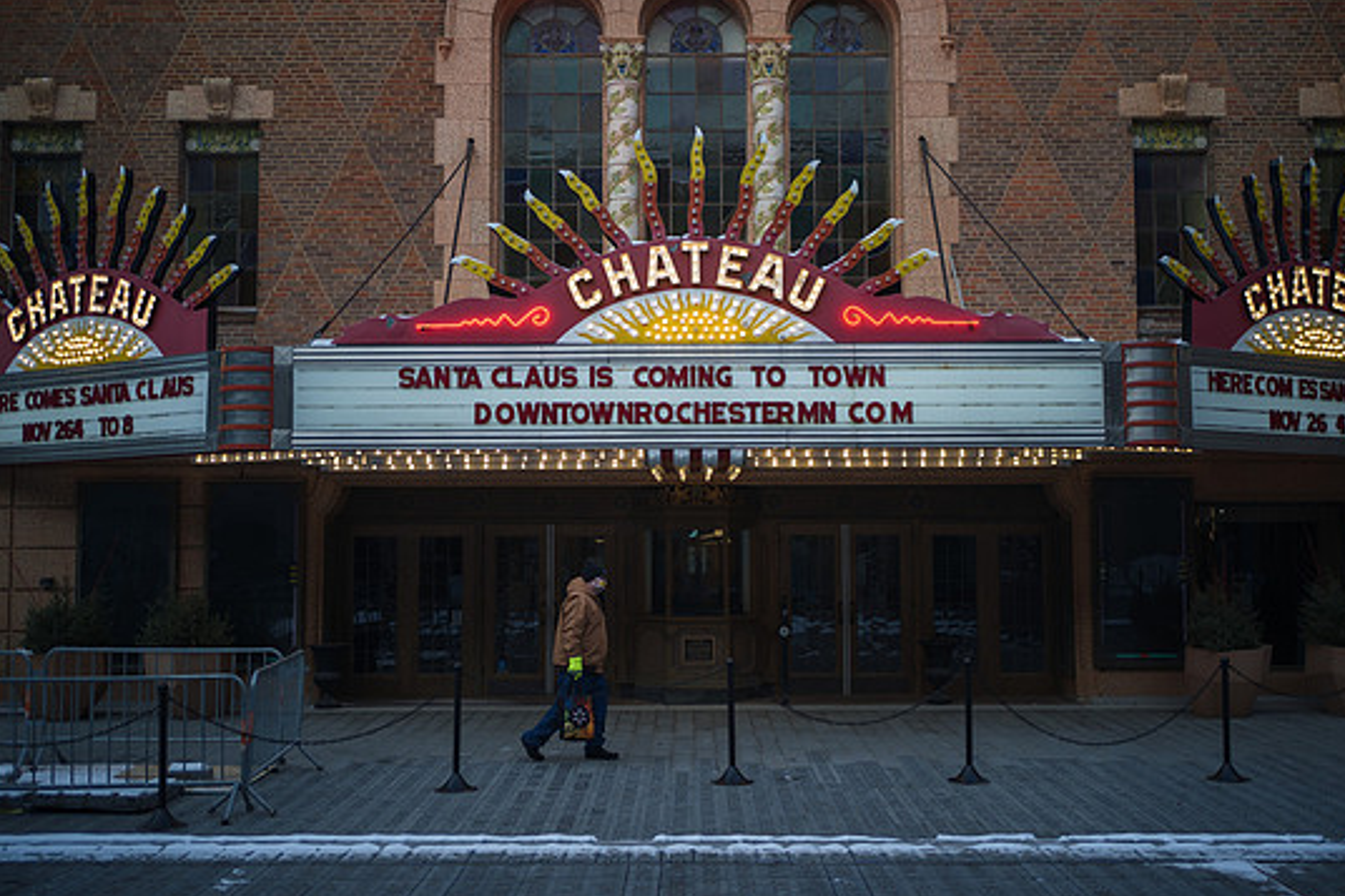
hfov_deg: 49.6
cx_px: 700
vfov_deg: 34.2
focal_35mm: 39
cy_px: 434
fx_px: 1457
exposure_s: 1/125
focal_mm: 35
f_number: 1.8
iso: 64
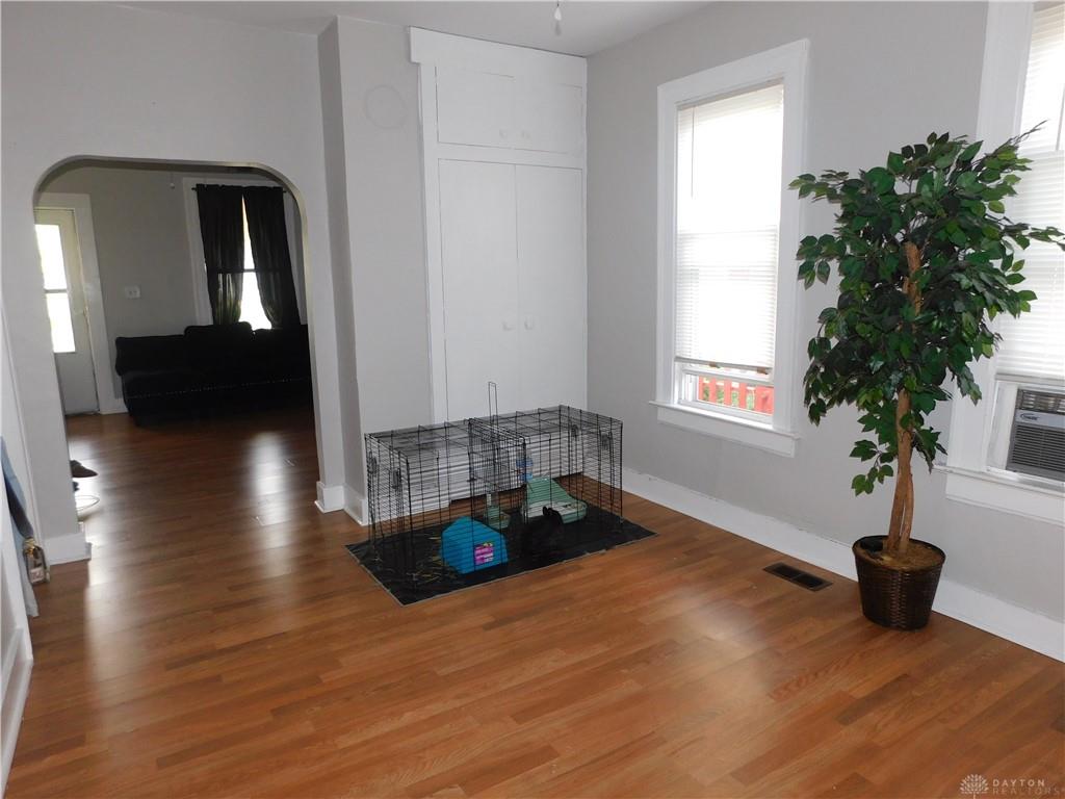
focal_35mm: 23
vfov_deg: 58.9
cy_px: 400
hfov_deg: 73.9
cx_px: 532
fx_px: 708
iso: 200
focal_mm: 4
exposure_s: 1/30
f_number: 3
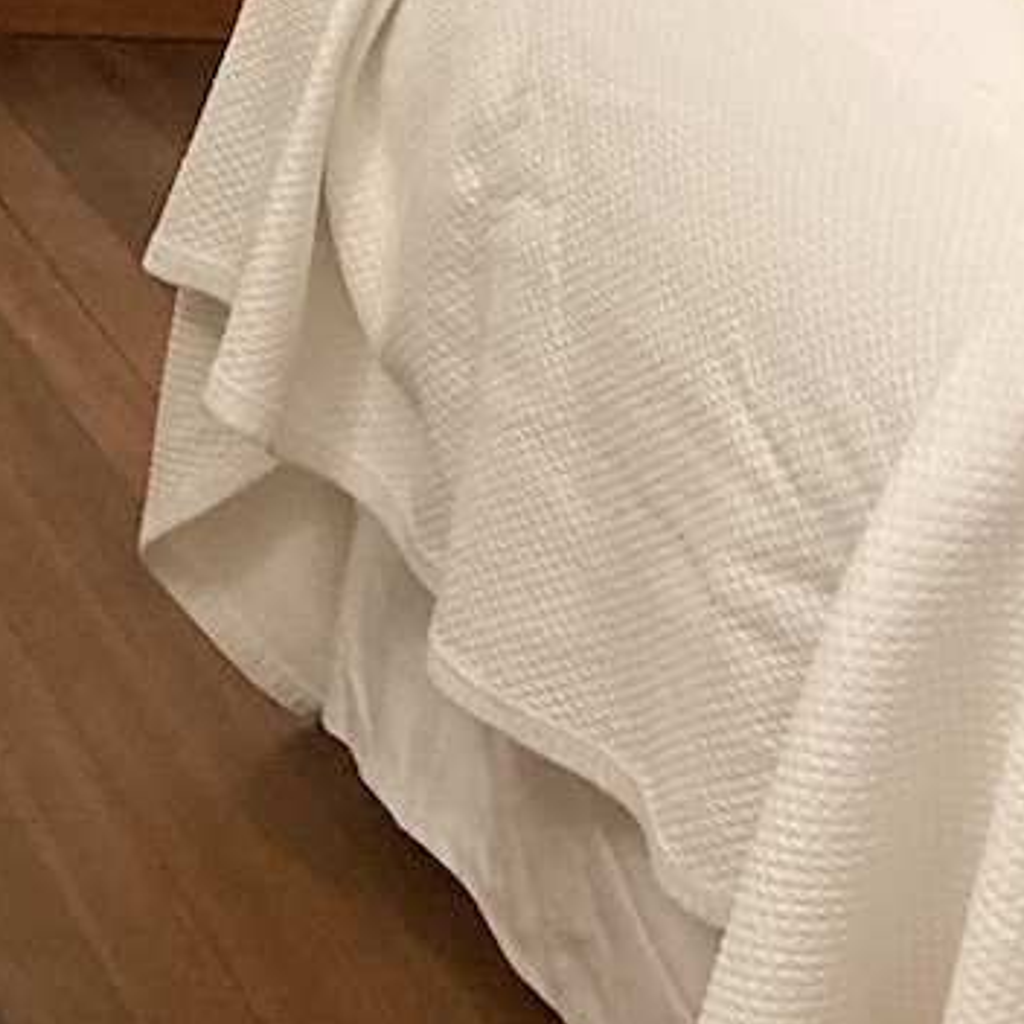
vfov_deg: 12.9
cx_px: -1039
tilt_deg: -19.3
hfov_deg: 11.6
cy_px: 358
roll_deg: +2.5
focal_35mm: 135
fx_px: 4518
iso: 320
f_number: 1.8
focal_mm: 3.99
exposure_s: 1/33
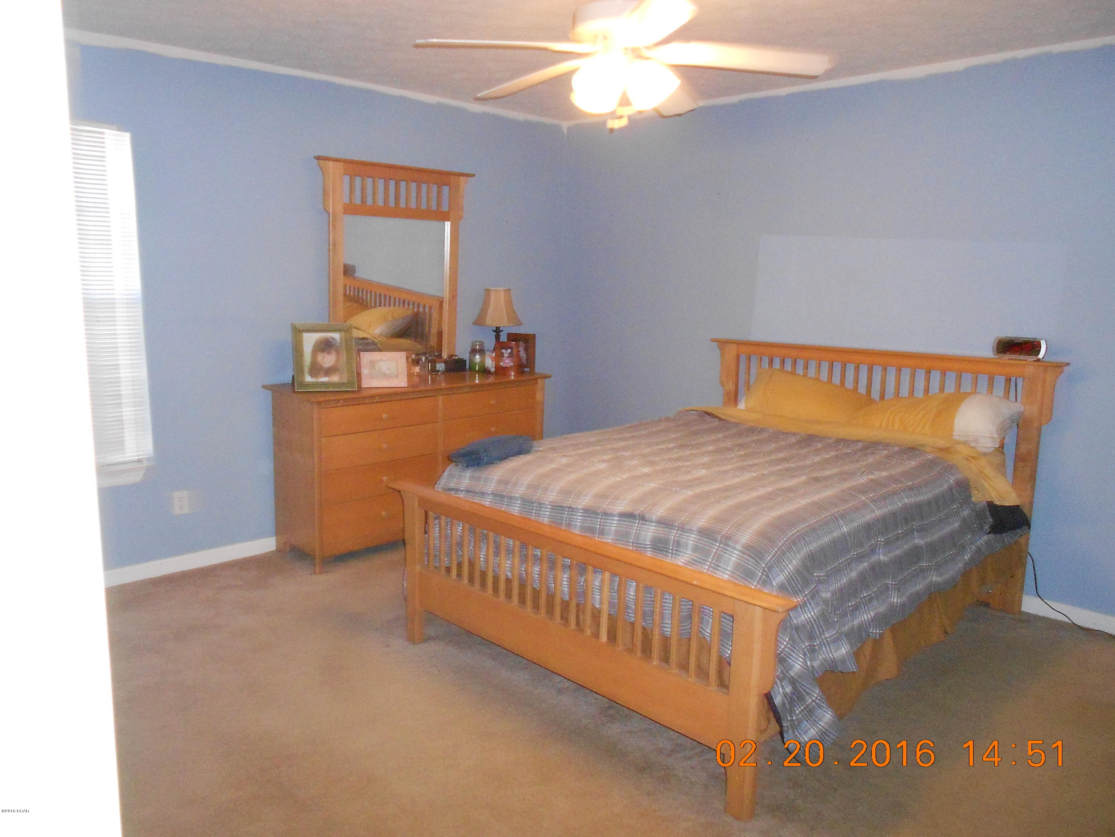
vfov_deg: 53.1
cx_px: 558
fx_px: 837
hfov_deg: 67.3
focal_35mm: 26
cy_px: 418
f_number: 3.2
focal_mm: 4.6
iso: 500
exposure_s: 1/25
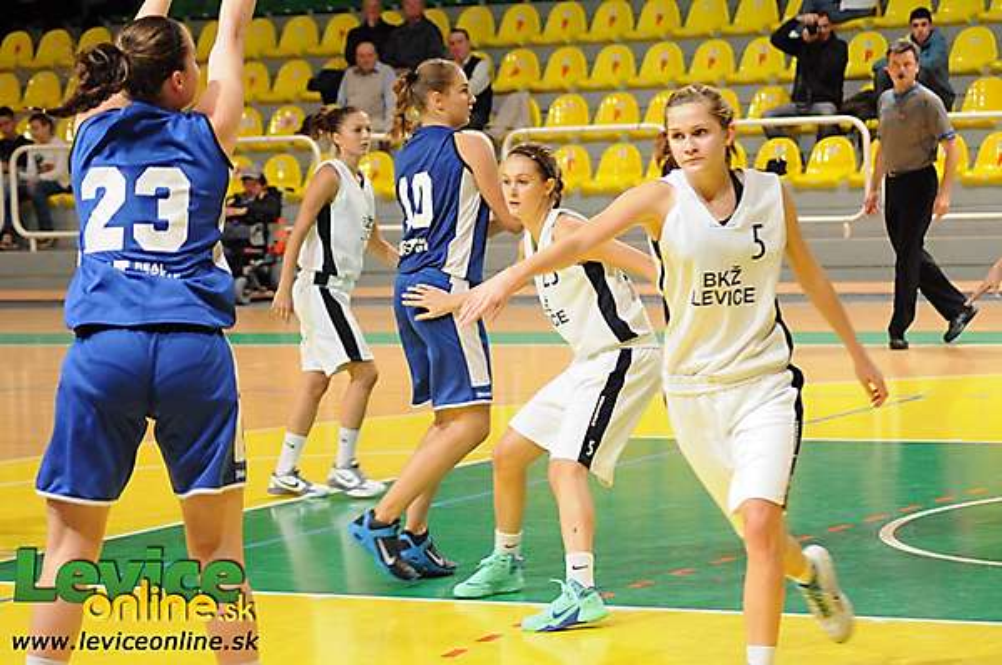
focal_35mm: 135
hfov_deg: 15.2
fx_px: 3751
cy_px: 332
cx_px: 501
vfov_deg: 10.1
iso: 2500
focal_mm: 90
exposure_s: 1/200
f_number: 4
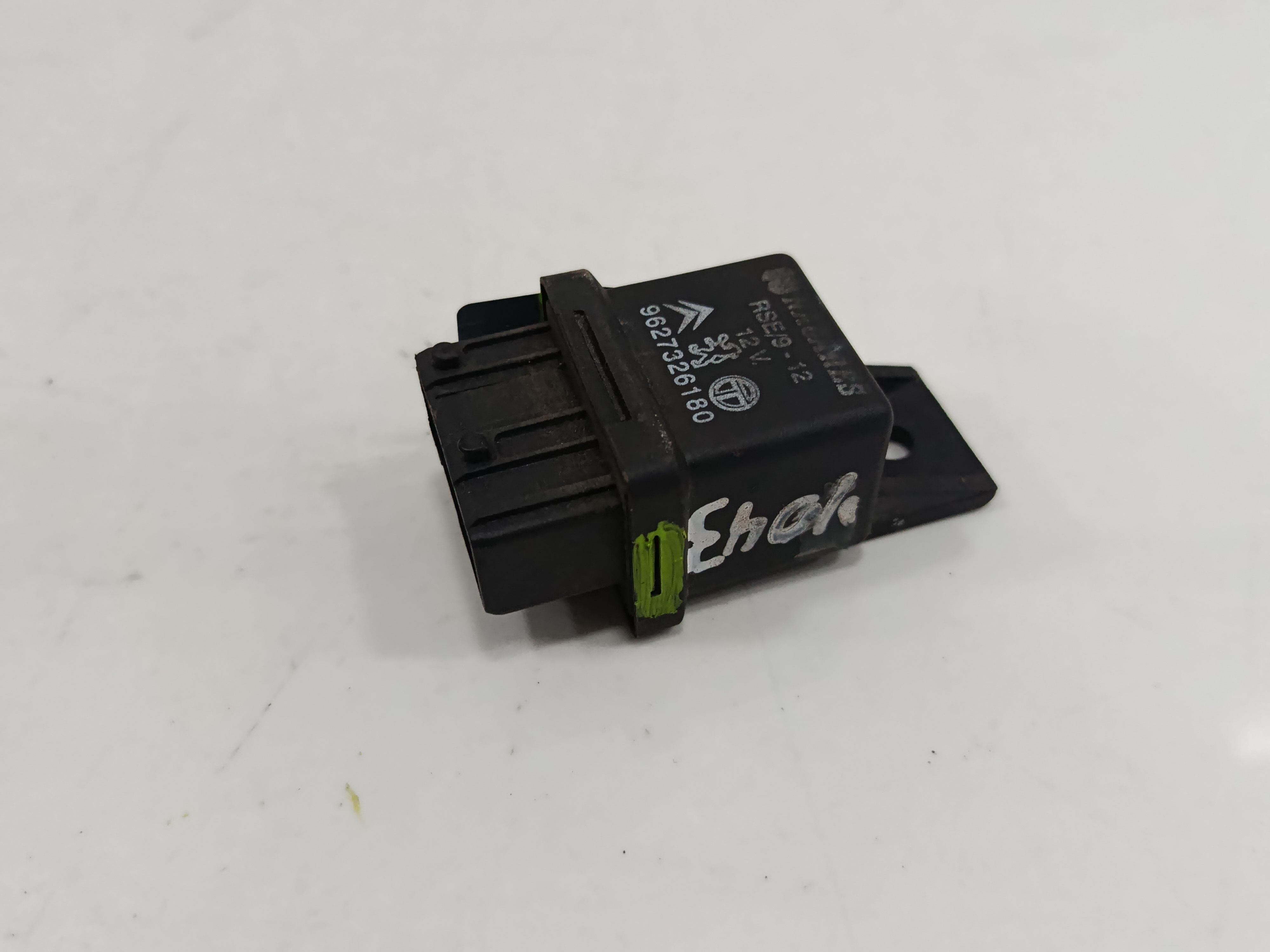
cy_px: 476
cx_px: 635
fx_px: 1101
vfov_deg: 46.8
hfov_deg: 60.0
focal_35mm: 30
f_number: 1.7
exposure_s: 1/100
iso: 922
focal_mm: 5.24
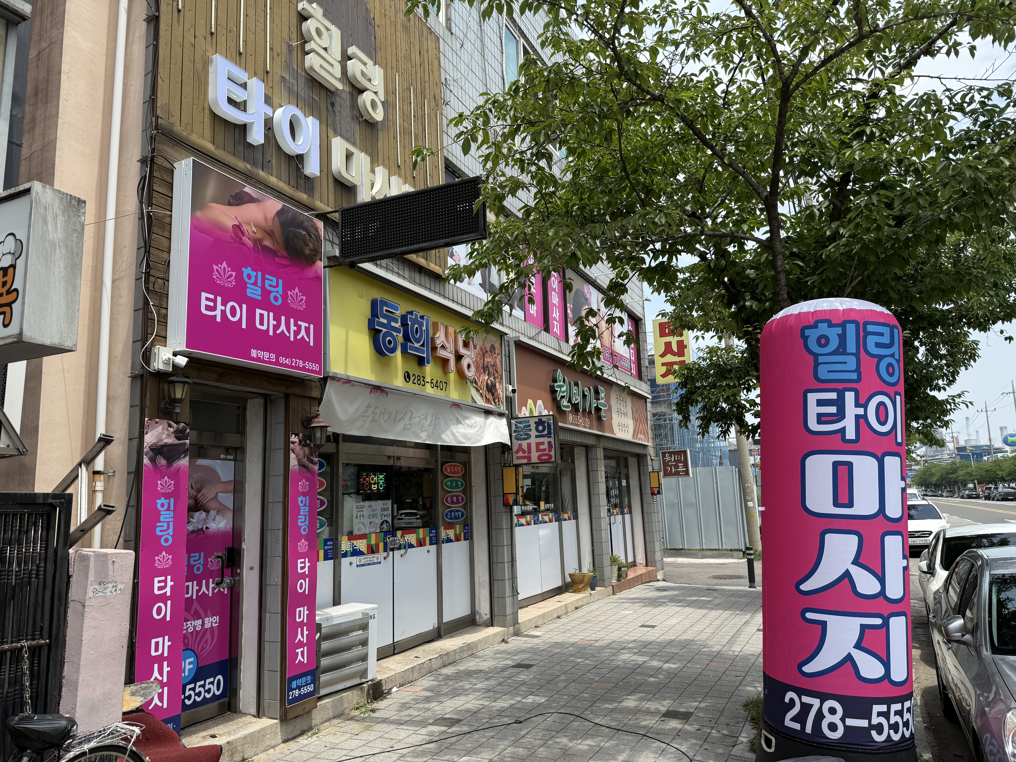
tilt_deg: +9.9
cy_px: 381
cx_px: 508
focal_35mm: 24
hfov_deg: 71.6
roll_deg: +2.4
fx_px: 704
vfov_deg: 56.8
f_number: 1.78
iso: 80
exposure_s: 1/3279
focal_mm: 6.76
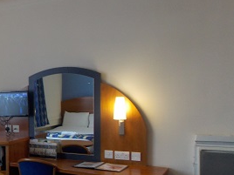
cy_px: 122
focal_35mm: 55
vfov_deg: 26.4
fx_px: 372
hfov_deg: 30.6
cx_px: -32
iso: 160
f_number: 3.1
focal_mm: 4
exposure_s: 1/30
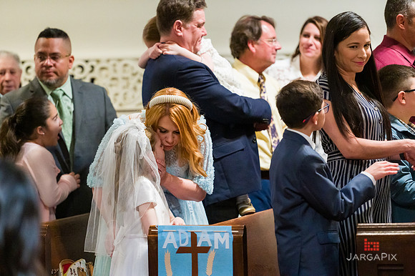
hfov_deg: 11.1
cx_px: 208
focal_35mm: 185
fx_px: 2131
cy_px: 138
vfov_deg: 7.4
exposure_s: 1/250
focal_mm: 185
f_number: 3.2
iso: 6400
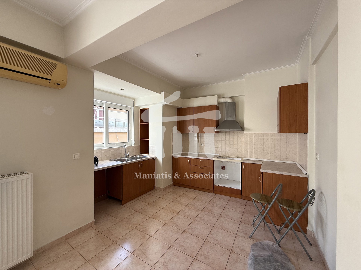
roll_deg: -0.2
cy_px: 135
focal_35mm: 14
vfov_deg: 85.7
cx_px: 180
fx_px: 146
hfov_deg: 102.1
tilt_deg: -0.5
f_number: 2.2
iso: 50
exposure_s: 1/106
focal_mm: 2.22
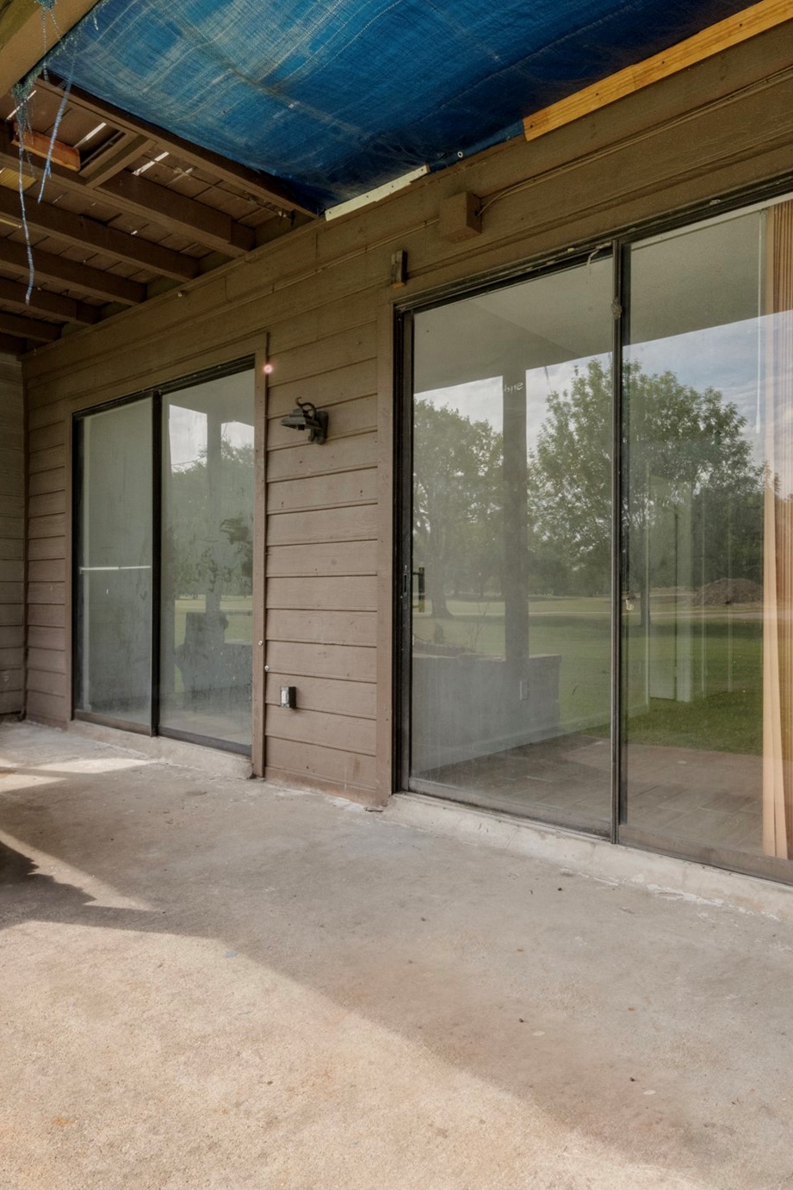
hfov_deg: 56.9
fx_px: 727
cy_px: 568
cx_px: 461
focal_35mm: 22
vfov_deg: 78.5
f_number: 9
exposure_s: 1/30
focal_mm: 14
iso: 800
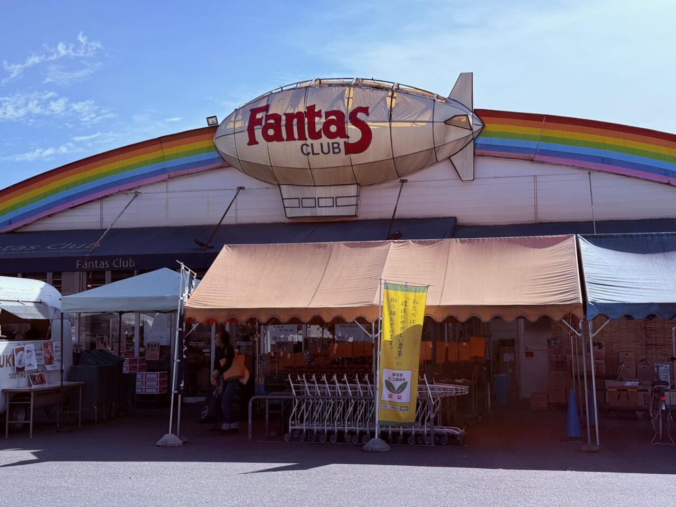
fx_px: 937
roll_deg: +0.4
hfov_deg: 39.7
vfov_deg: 30.3
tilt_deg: +6.0
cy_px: 254
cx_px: 338
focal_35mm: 48
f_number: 1.78
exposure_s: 1/4587
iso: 80
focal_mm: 6.76
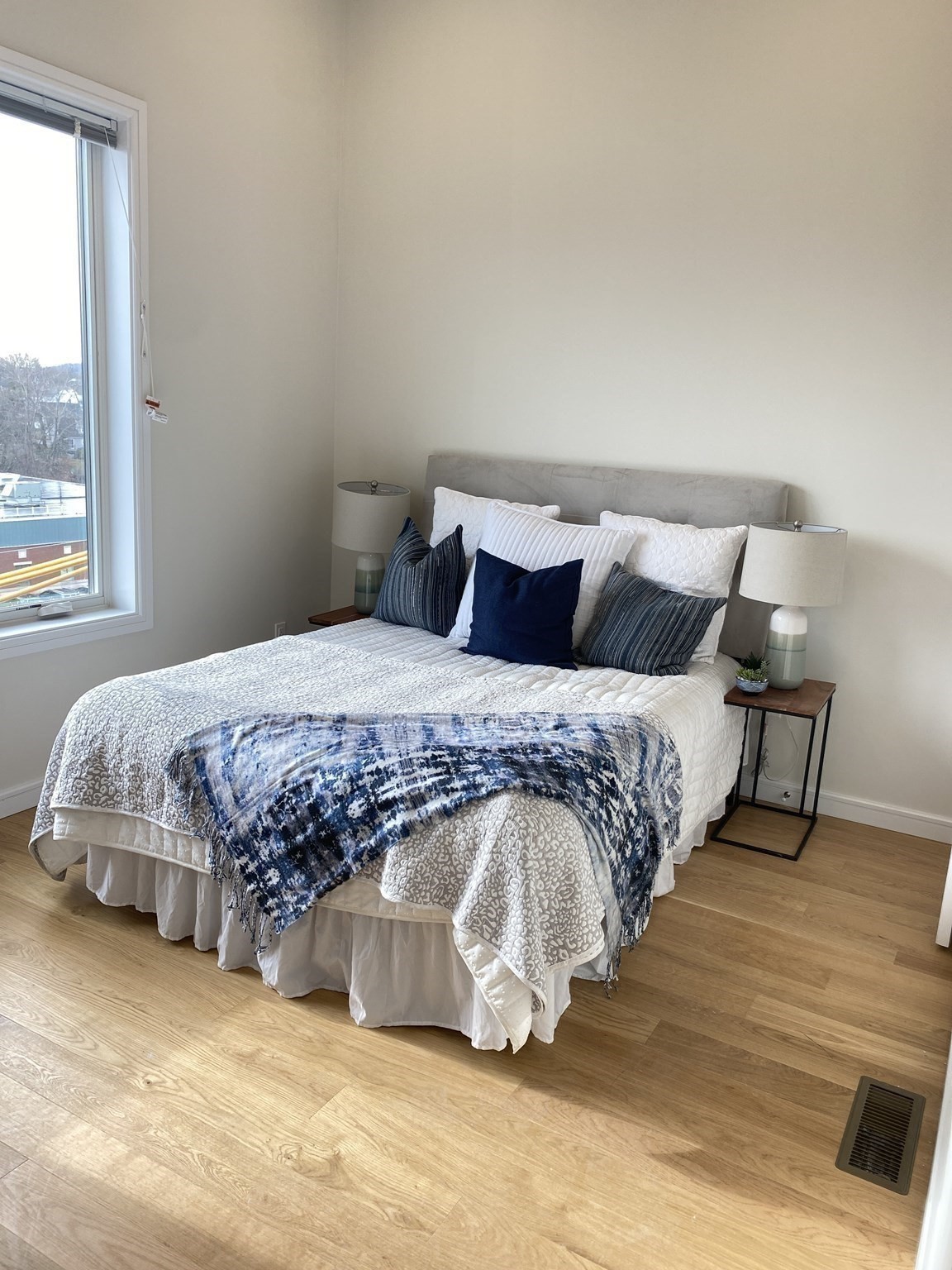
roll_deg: -2.8
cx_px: 476
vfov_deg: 67.3
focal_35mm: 26
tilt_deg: -10.4
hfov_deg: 53.1
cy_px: 635
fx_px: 953
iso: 40
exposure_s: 1/120
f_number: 1.8
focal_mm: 4.25
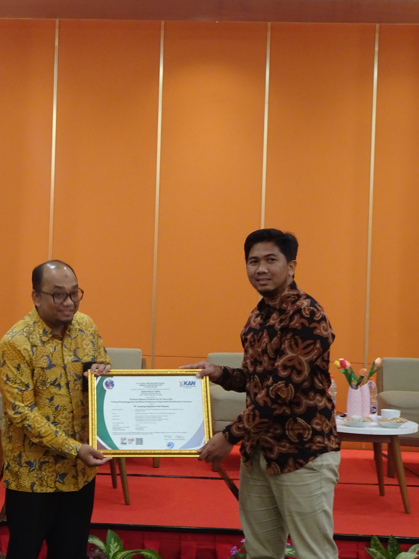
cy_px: 282
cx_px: 60
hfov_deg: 26.3
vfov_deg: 35.5
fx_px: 872
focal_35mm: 54
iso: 400
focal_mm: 6.8
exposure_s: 1/25
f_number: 4
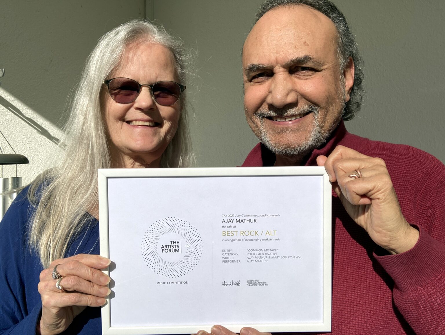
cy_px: 168
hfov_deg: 56.8
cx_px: 222
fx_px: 412
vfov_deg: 44.2
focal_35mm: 32
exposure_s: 1/1404
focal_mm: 2.87
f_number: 2.2
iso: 20
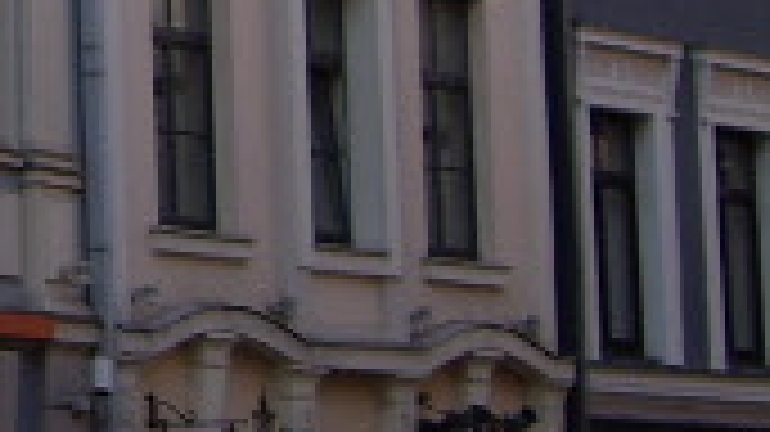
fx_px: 5061
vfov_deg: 4.8
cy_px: -554
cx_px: -648
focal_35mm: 248
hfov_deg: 8.4
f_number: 2.8
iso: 50
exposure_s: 1/400
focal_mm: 7.9
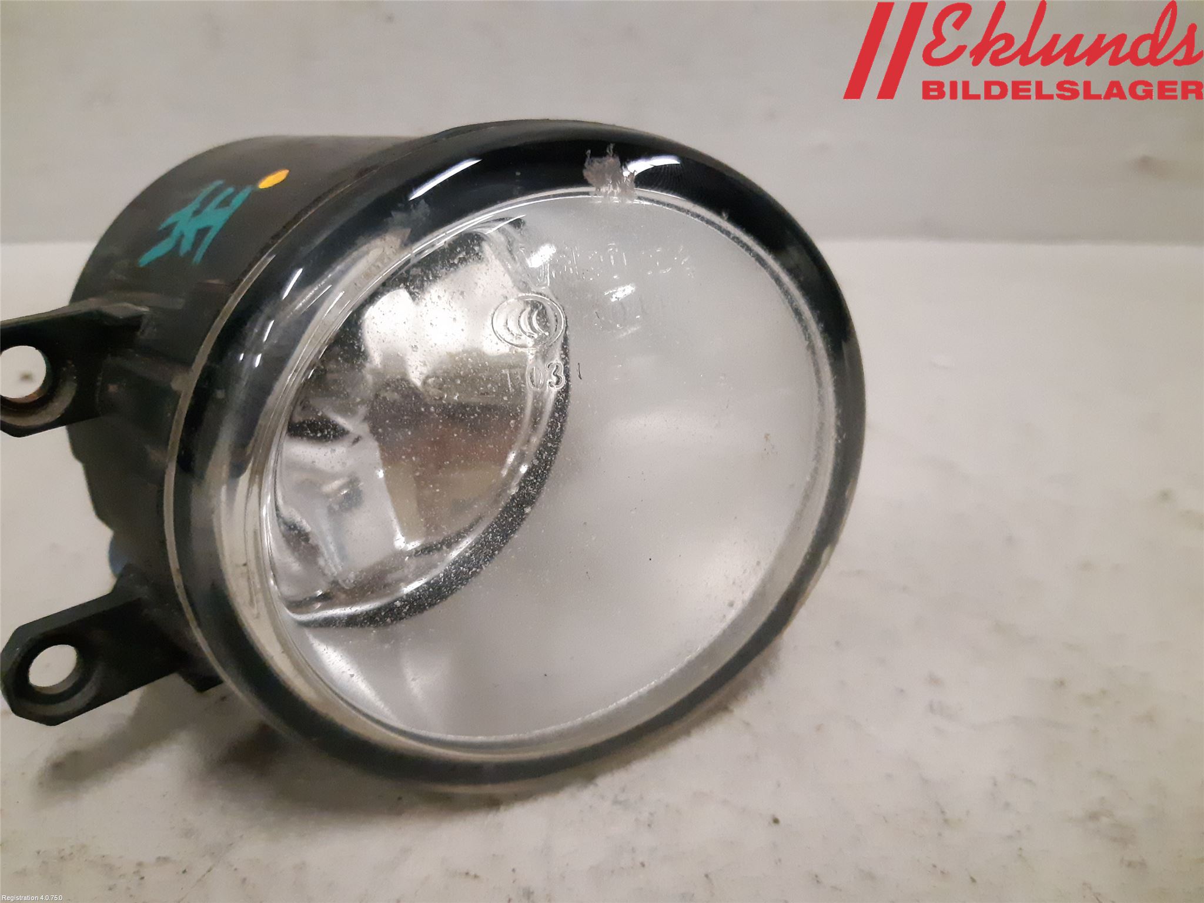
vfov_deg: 53.1
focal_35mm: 26
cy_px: 452
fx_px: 904
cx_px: 602
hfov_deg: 67.3
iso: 800
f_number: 1.7
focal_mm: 3.93
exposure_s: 1/177
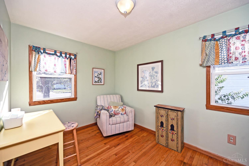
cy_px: 83
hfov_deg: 104.3
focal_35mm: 14
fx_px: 97
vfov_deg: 81.2
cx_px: 124
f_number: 5.6
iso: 200
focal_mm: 14
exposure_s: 1/125
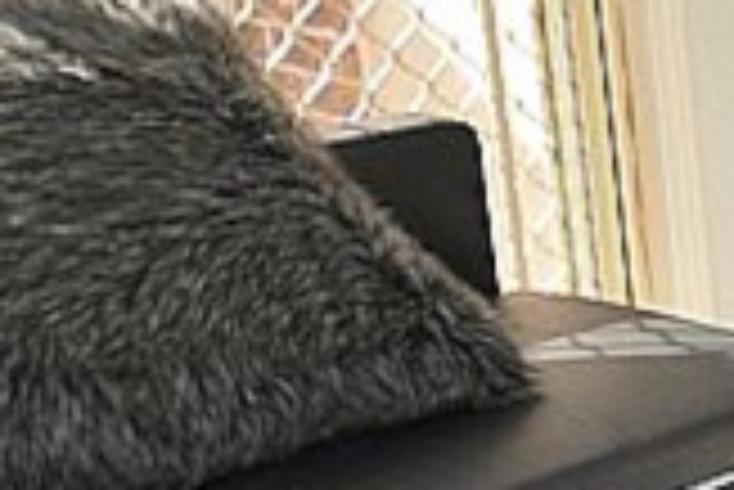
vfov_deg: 14.6
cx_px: 1738
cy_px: 160
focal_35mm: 94
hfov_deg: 14.5
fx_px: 1918
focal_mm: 10
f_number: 4
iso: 220
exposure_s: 1/60
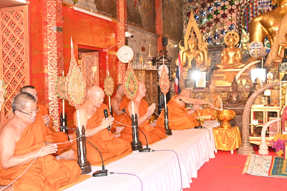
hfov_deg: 53.2
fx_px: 287
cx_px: 144
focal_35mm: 36
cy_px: 96
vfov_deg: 36.8
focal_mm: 24
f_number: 4
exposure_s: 1/200
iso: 4000
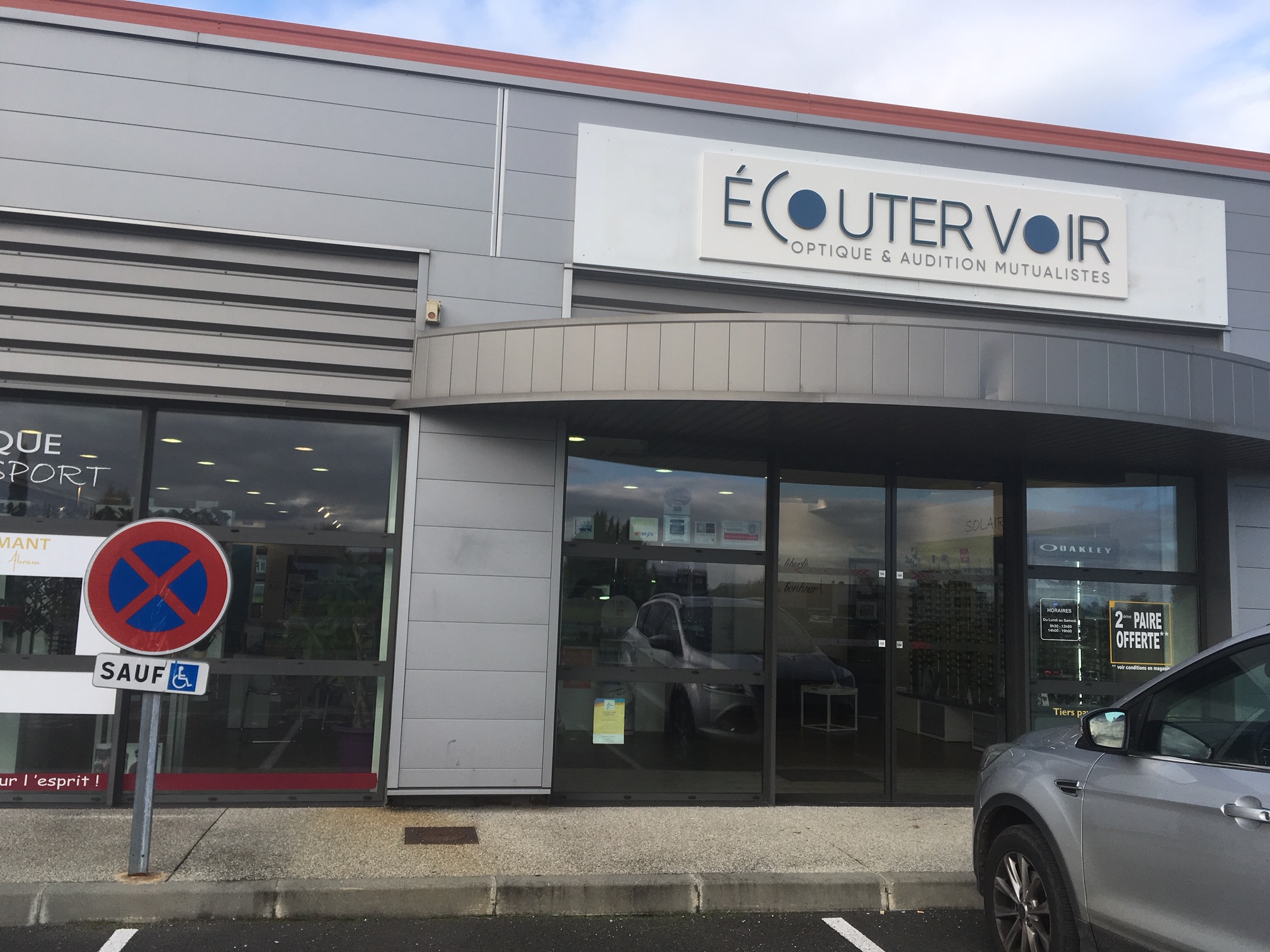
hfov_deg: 61.7
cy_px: 476
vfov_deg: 48.2
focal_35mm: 29
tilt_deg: +6.4
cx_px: 635
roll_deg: -1.5
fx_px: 1064
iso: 25
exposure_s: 1/582
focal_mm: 4.15
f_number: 2.2
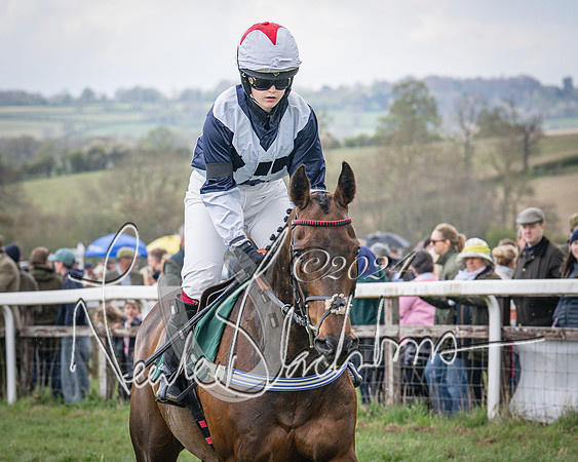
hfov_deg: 7.9
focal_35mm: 246
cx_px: 251
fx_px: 4199
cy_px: 349
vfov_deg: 6.3
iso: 200
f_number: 4
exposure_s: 1/1000
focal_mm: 88
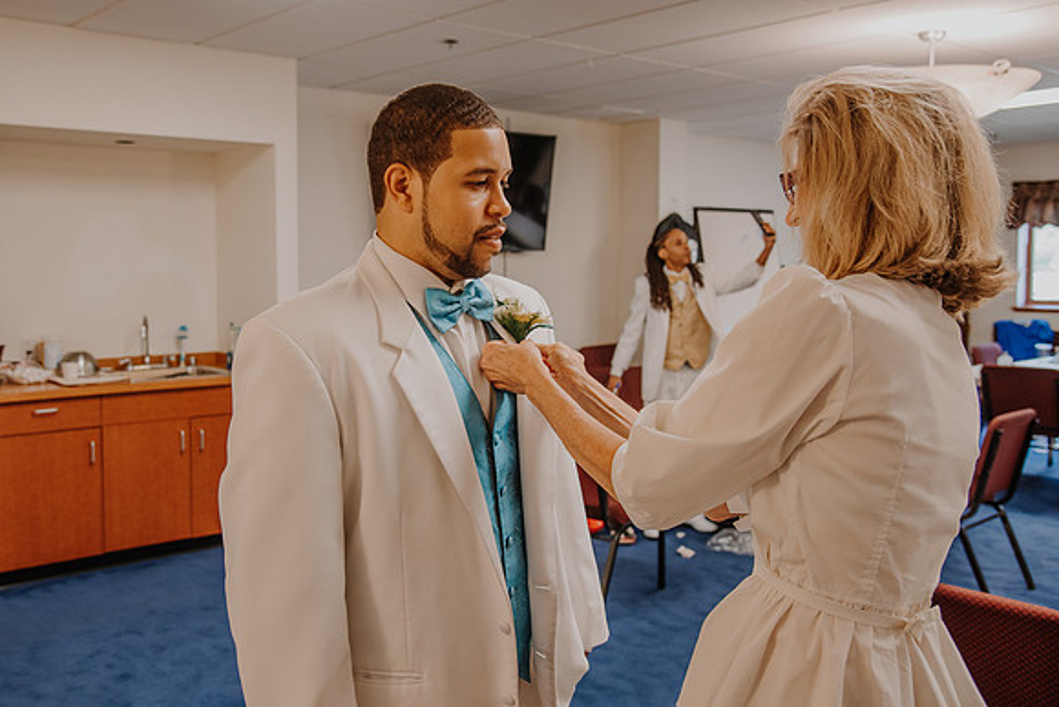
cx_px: 465
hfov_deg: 53.5
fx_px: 1047
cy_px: 310
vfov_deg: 37.2
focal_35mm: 36
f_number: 4
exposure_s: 1/60
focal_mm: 30
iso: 720
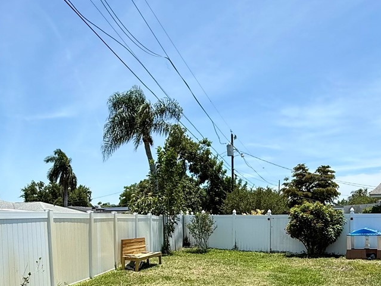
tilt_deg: -1.7
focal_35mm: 35
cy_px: 233
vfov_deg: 39.0
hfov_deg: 52.6
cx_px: 196
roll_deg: +0.0
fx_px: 385
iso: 50
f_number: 2.2
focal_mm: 2.22
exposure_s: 1/2410
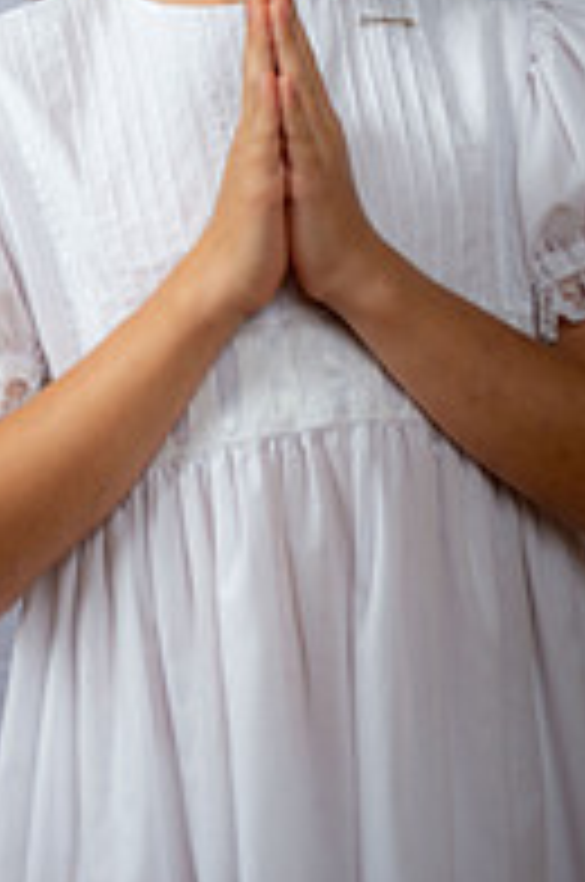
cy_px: 40
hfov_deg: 9.2
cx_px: 191
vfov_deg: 13.6
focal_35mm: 149
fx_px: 3644
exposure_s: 1/200
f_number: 6.3
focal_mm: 65
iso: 250
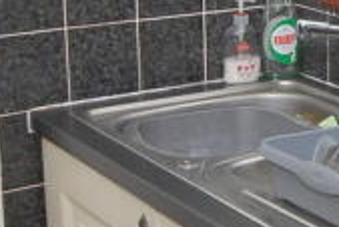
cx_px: 342
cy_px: 53
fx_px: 1093
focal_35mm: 116
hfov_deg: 17.2
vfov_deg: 11.8
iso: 220
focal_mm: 20
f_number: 5.6
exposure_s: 1/60
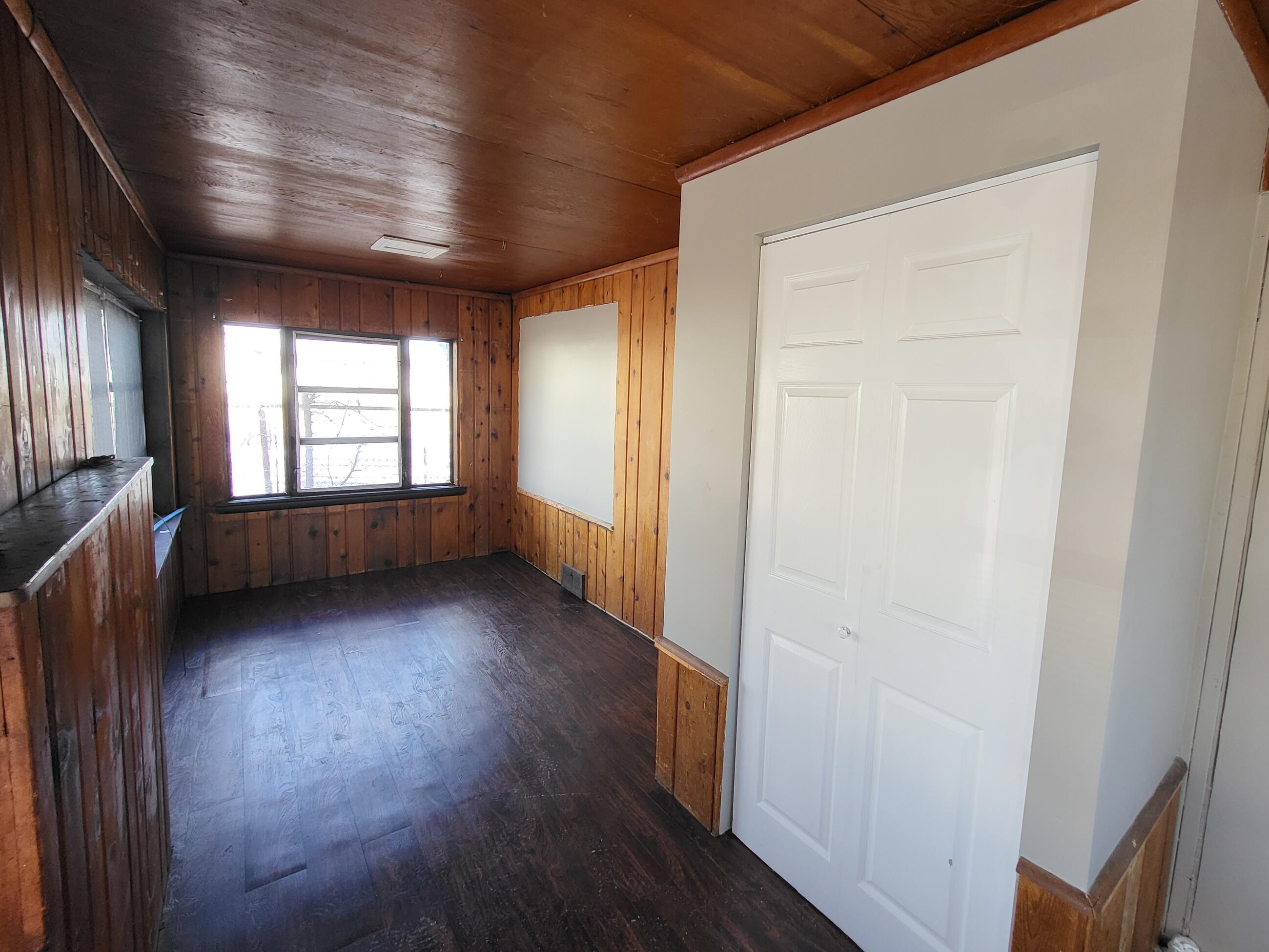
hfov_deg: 98.0
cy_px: 445
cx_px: 686
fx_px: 550
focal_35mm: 15
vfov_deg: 81.6
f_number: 2.2
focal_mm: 1.74
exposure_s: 1/50
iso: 50
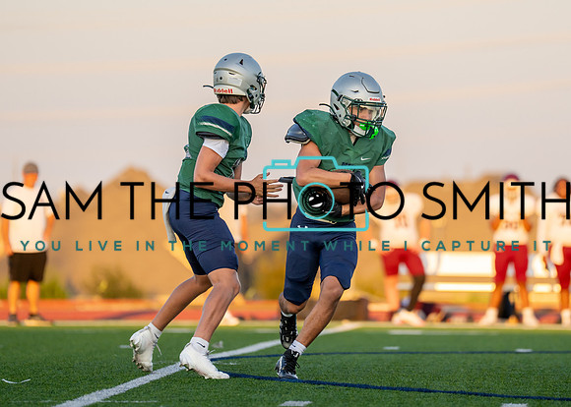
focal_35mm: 298
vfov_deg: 4.8
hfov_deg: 6.8
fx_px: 4833
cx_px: 333
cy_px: 176
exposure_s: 1/1600
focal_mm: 200
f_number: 2.8
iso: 400
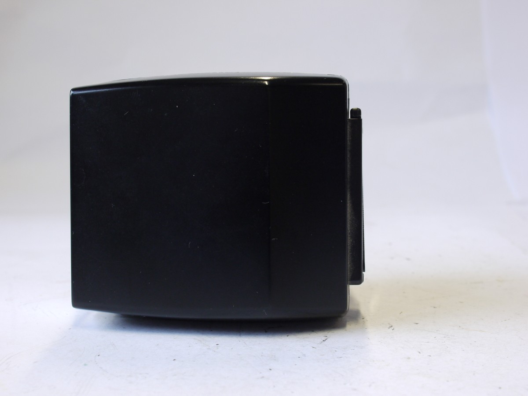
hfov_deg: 32.2
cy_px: 198
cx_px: 264
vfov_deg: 24.4
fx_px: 915
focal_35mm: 60
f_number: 9
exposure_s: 1/20
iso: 400
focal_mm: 30
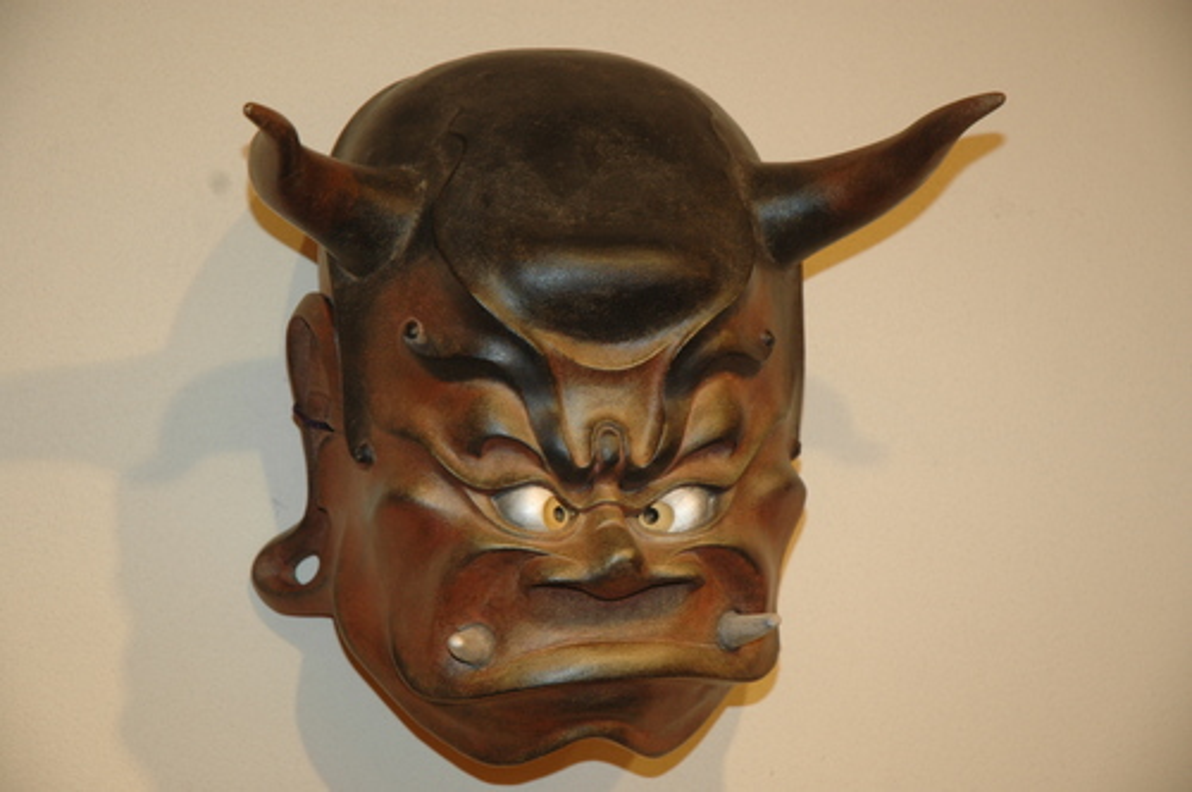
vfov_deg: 13.0
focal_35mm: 105
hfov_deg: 19.5
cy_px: 396
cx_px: 596
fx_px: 3472
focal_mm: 70
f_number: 4.5
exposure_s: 1/60
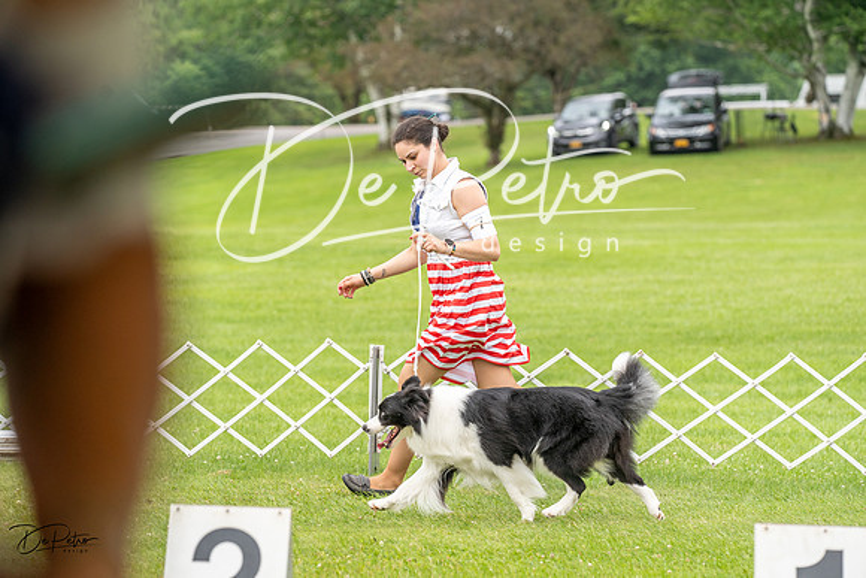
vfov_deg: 8.4
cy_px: 289
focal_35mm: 164
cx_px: 433
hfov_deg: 12.5
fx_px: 3946
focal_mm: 164
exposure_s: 1/800
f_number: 5
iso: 400
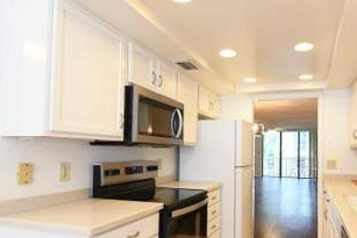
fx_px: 248
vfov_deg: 51.1
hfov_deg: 69.3
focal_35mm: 25
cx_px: 240
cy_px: 139
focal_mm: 11
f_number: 8
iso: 800
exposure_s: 1/13
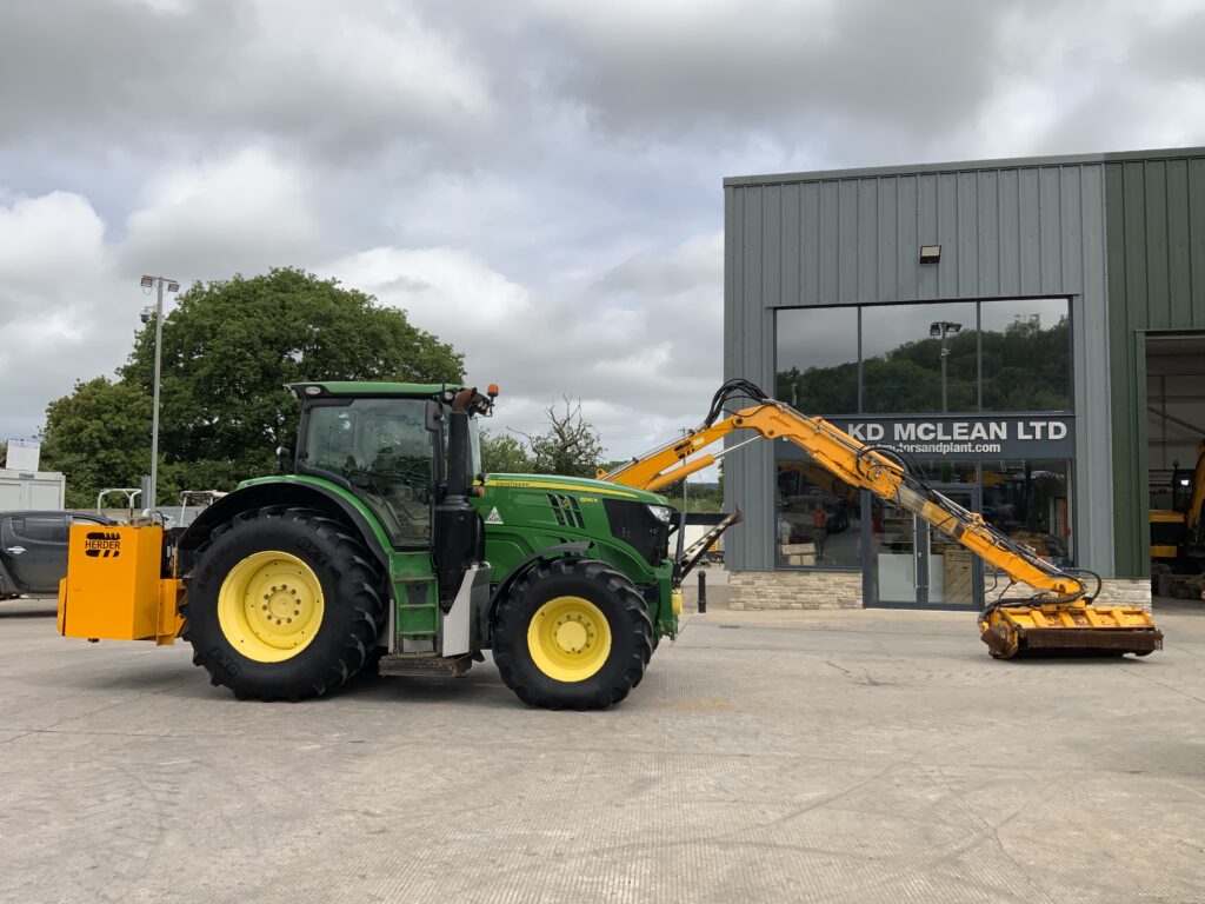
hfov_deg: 61.7
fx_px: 1010
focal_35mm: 29
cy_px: 452
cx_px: 602
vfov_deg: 48.2
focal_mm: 3
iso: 16
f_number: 1.8
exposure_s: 1/1168
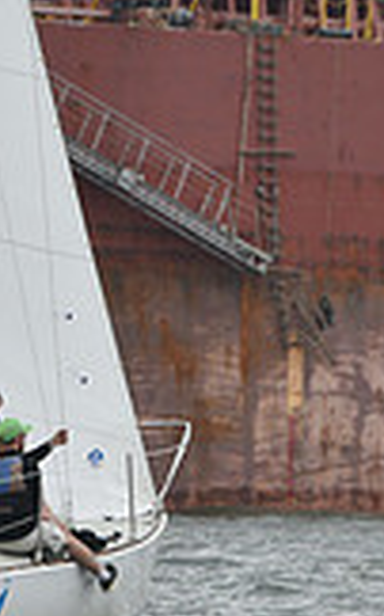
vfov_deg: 2.9
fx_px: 12262
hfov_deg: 1.8
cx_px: 182
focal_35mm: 731
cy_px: 177
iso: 320
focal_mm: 200
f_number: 5.6
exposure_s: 1/1250
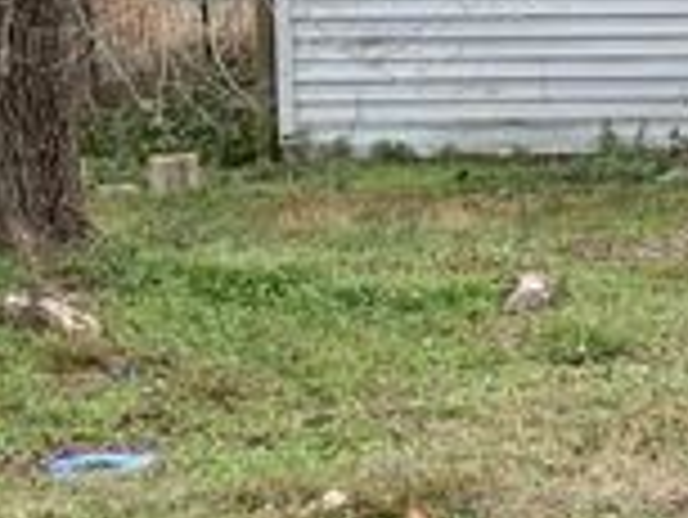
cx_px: 1120
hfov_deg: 11.9
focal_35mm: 157
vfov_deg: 9.4
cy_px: 38
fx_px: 3123
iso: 64
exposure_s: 1/1403
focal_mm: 6.76
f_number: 1.78
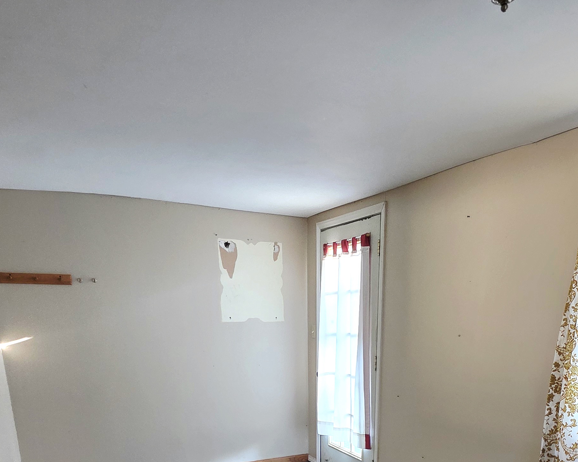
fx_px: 479
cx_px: 335
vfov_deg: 43.9
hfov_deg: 61.9
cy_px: 463
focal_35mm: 28
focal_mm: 2.2
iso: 250
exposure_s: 1/60.2
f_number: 1.9
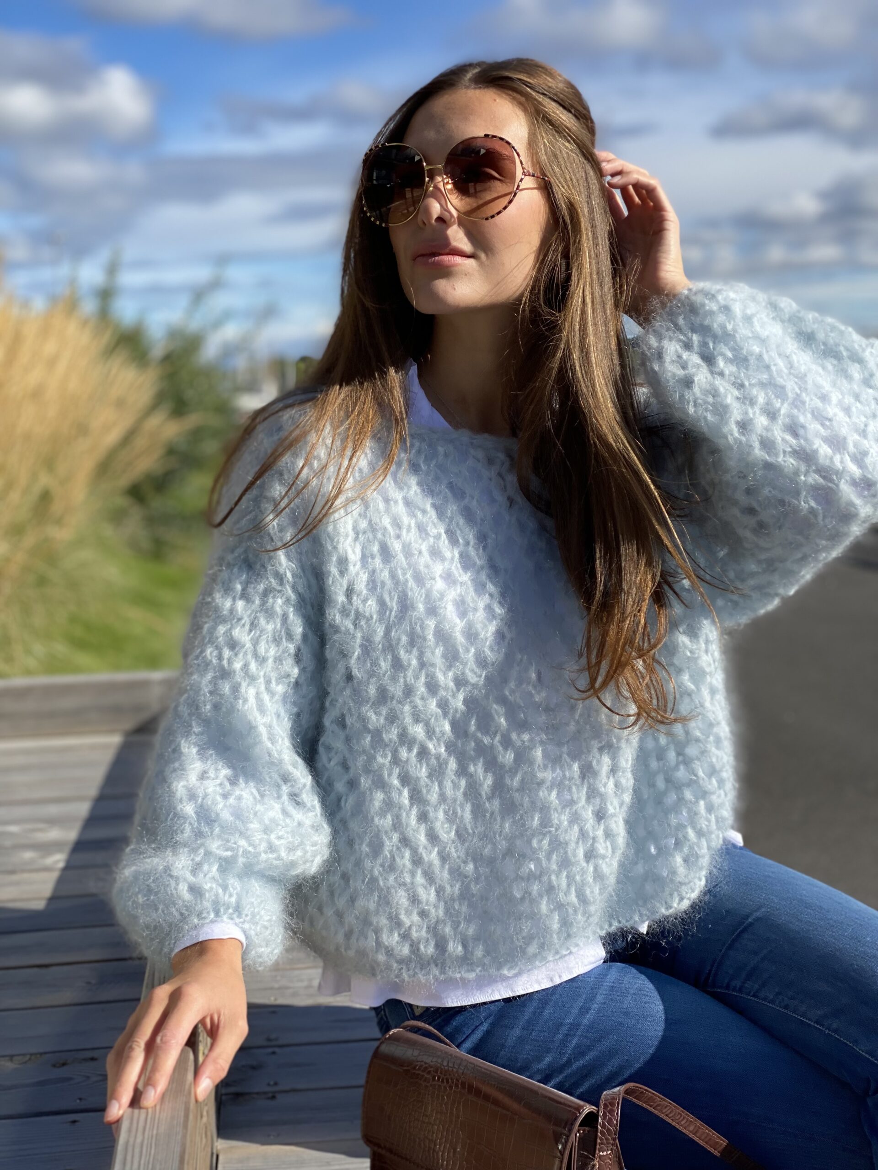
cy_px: 585
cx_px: 439
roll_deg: +2.6
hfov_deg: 28.0
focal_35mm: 52
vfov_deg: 36.8
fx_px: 1759
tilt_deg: -5.0
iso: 20
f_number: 2
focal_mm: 6
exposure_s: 1/1453
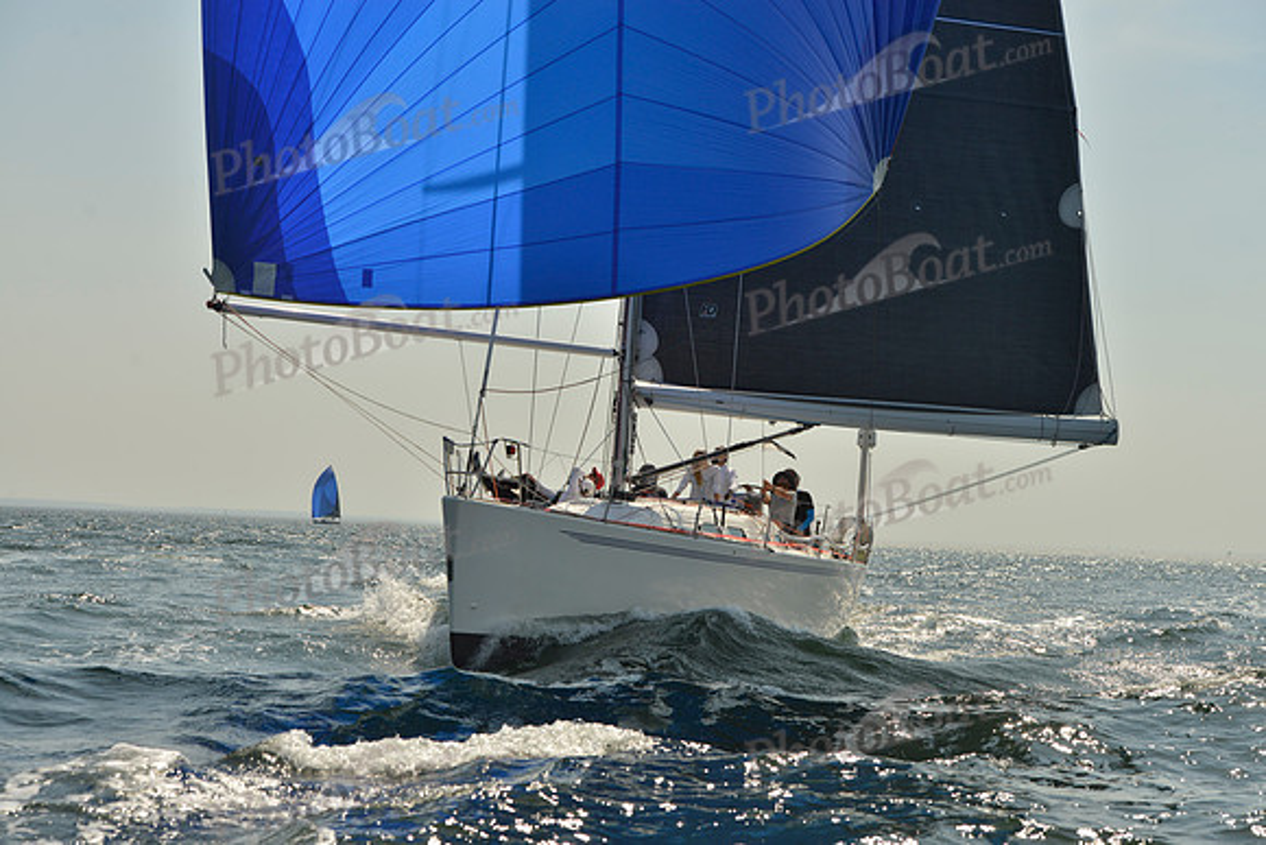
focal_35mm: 70
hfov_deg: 28.8
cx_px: 633
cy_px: 422
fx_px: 2462
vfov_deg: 19.5
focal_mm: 70
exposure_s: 1/1250
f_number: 8
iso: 200
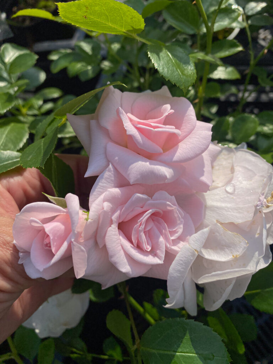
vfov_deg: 69.4
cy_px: 182
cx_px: 136
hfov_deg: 54.9
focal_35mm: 25
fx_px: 263
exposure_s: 1/8000
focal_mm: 4.25
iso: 32
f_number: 1.8
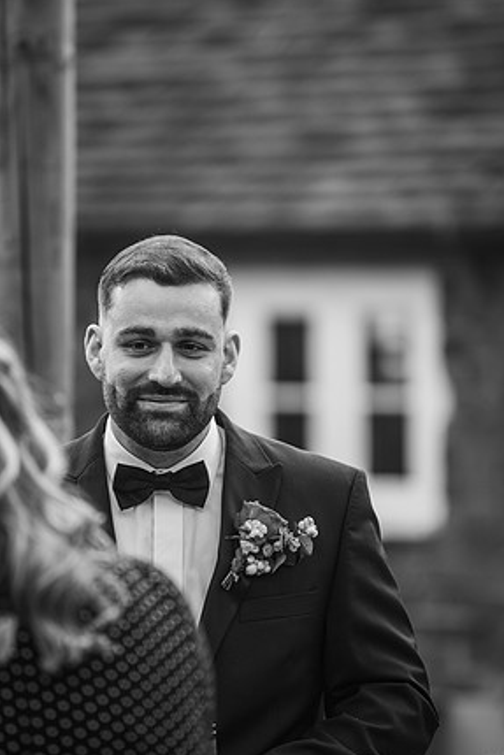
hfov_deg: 4.4
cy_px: 385
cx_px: 249
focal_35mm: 314
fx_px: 6588
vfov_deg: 6.6
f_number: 2.8
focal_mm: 200
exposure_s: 1/320
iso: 100
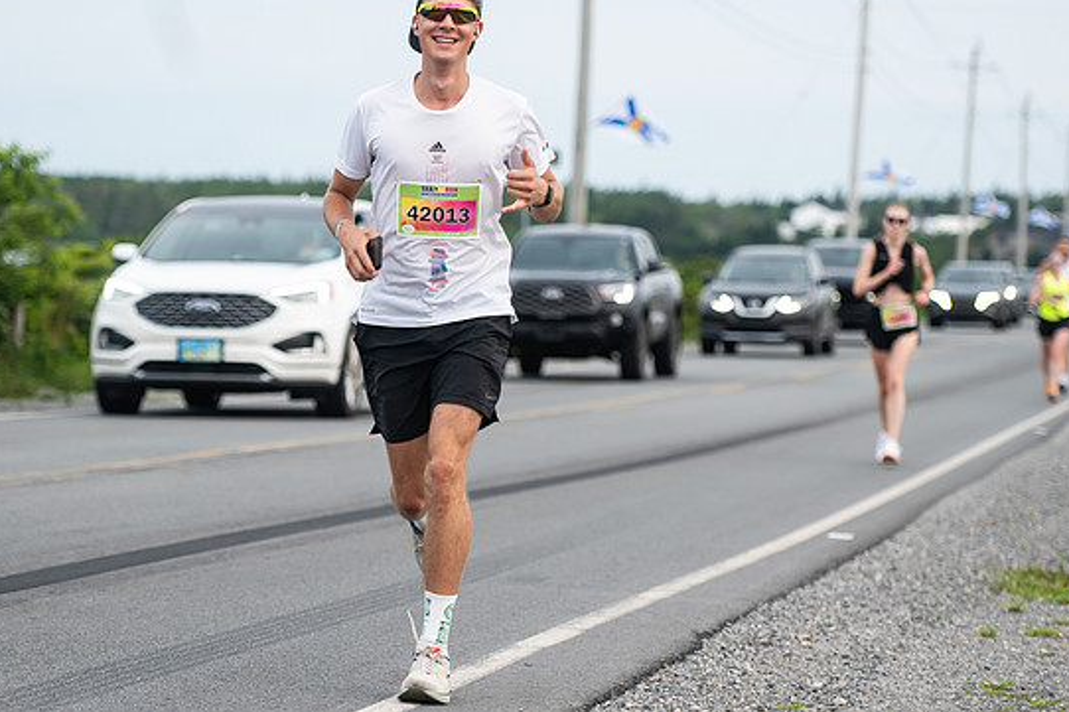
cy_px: 324
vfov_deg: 8.8
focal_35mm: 156
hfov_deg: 13.2
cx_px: 431
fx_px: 4631
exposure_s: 1/800
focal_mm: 102
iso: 500
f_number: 4
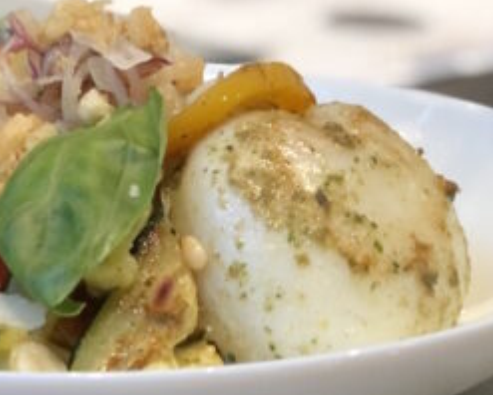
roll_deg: +0.3
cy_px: 30
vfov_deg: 10.3
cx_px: 43
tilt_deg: -12.5
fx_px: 2190
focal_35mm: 150
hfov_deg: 12.7
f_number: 2.8
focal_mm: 6.6
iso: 80
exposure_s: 1/33
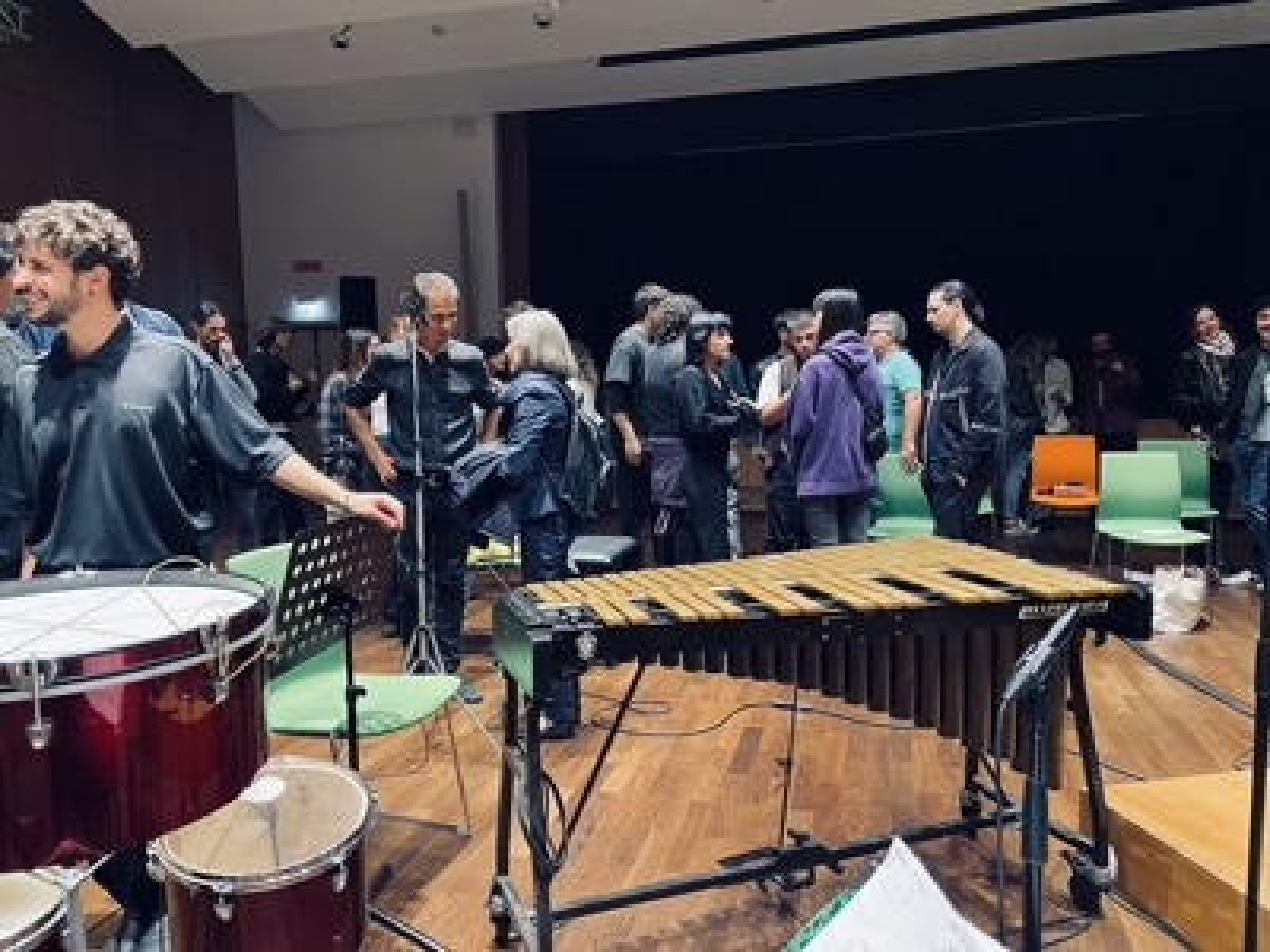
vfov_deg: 53.1
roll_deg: +0.9
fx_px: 954
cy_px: 476
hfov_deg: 67.3
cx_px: 635
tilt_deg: -6.0
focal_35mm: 26
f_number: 1.6
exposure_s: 1/33
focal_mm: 4.2
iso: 500
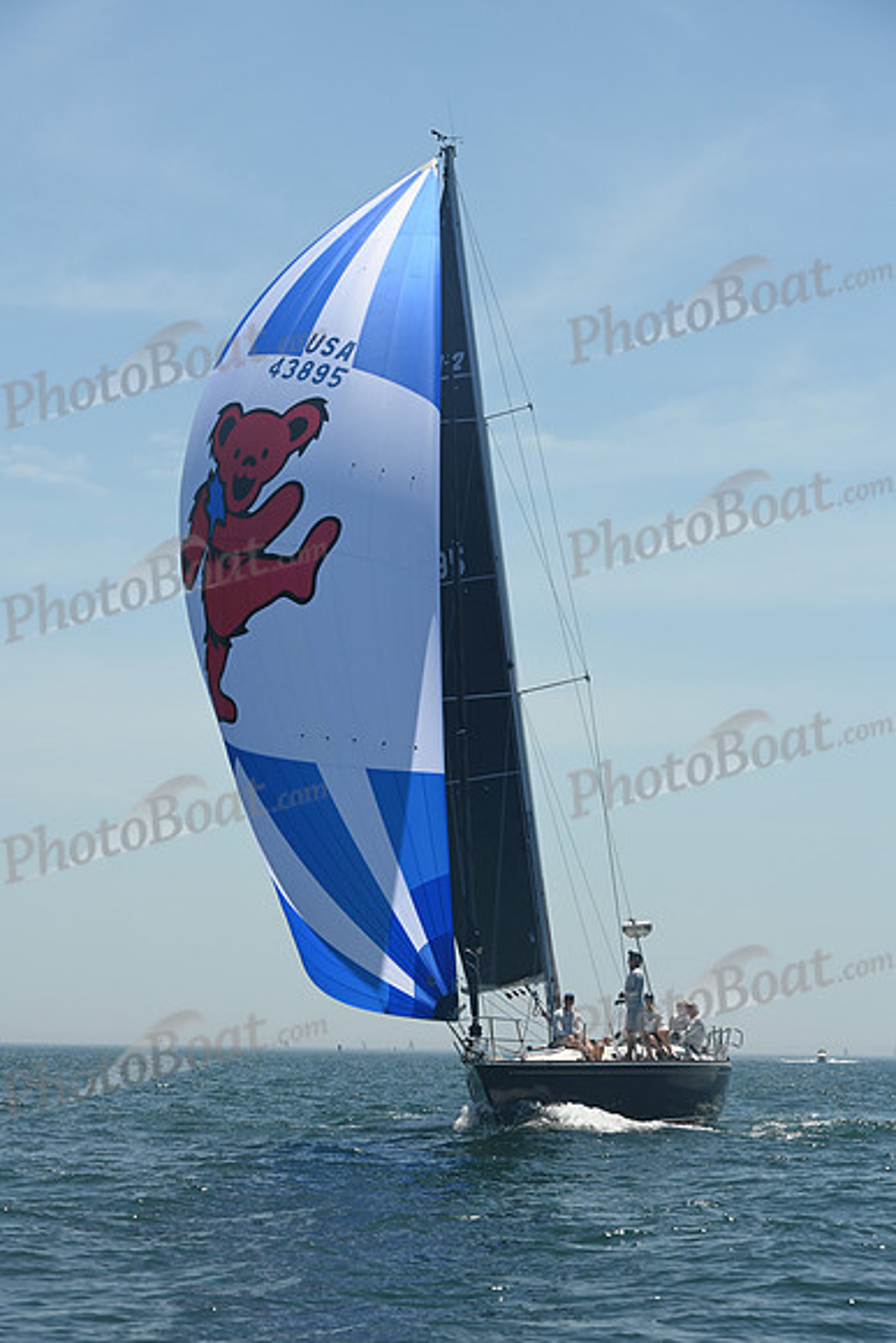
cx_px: 448
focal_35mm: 122
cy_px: 672
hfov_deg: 11.2
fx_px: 4552
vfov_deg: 16.8
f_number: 10
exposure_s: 1/1000
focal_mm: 122
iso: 320
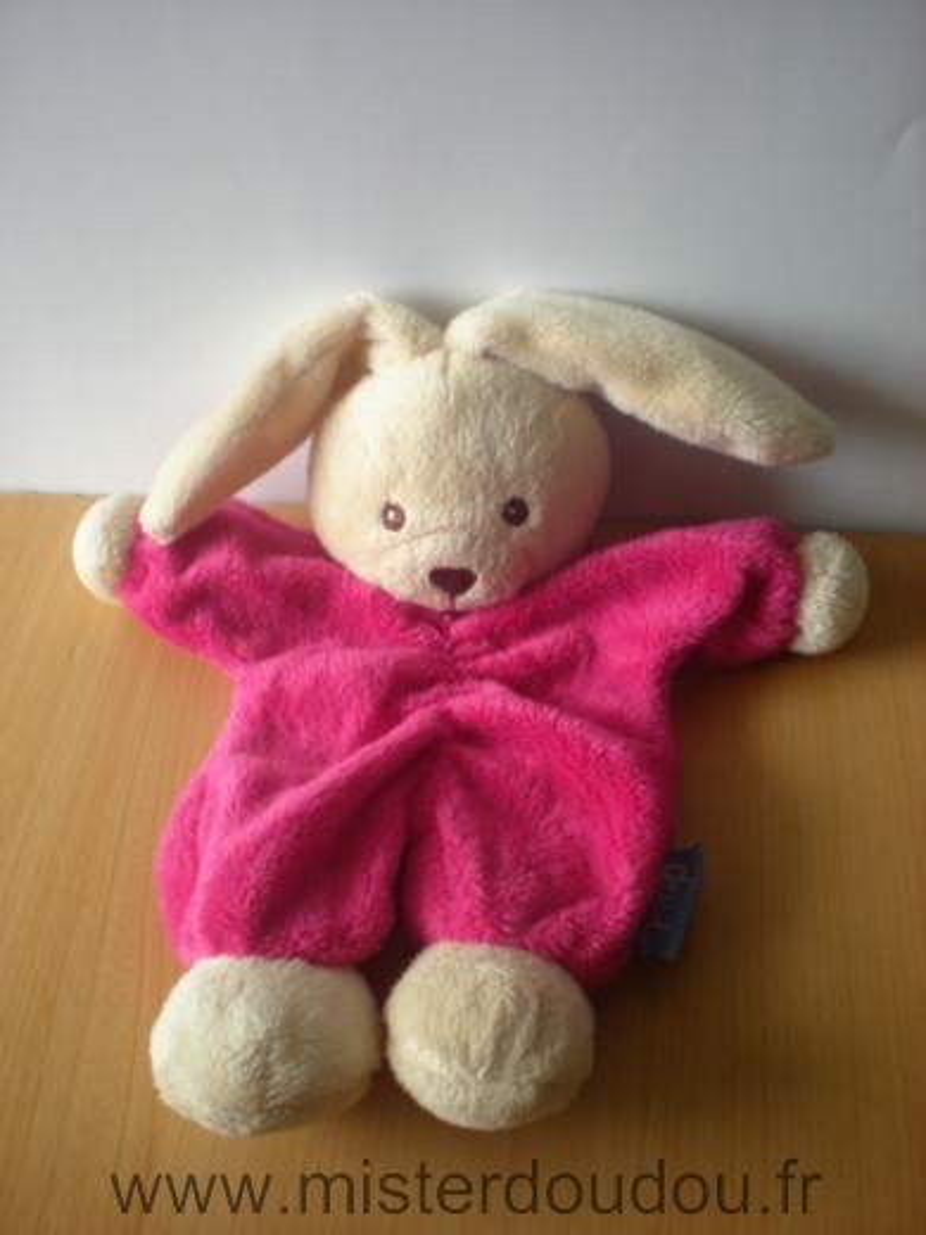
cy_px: 618
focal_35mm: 38
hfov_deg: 37.7
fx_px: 1355
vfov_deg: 49.0
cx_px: 463
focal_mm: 6.3
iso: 64
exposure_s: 1/14.1
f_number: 3.1
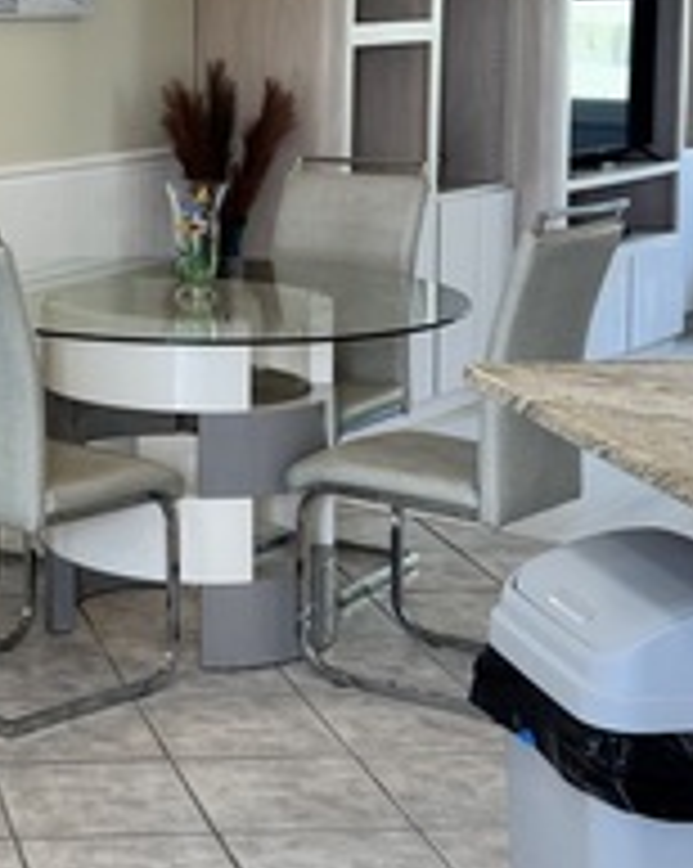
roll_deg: +0.3
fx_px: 2080
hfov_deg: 17.8
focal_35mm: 81
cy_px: 173
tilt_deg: -6.5
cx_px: -184
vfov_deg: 23.2
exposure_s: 1/134
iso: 100
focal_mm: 6.76
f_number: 1.78
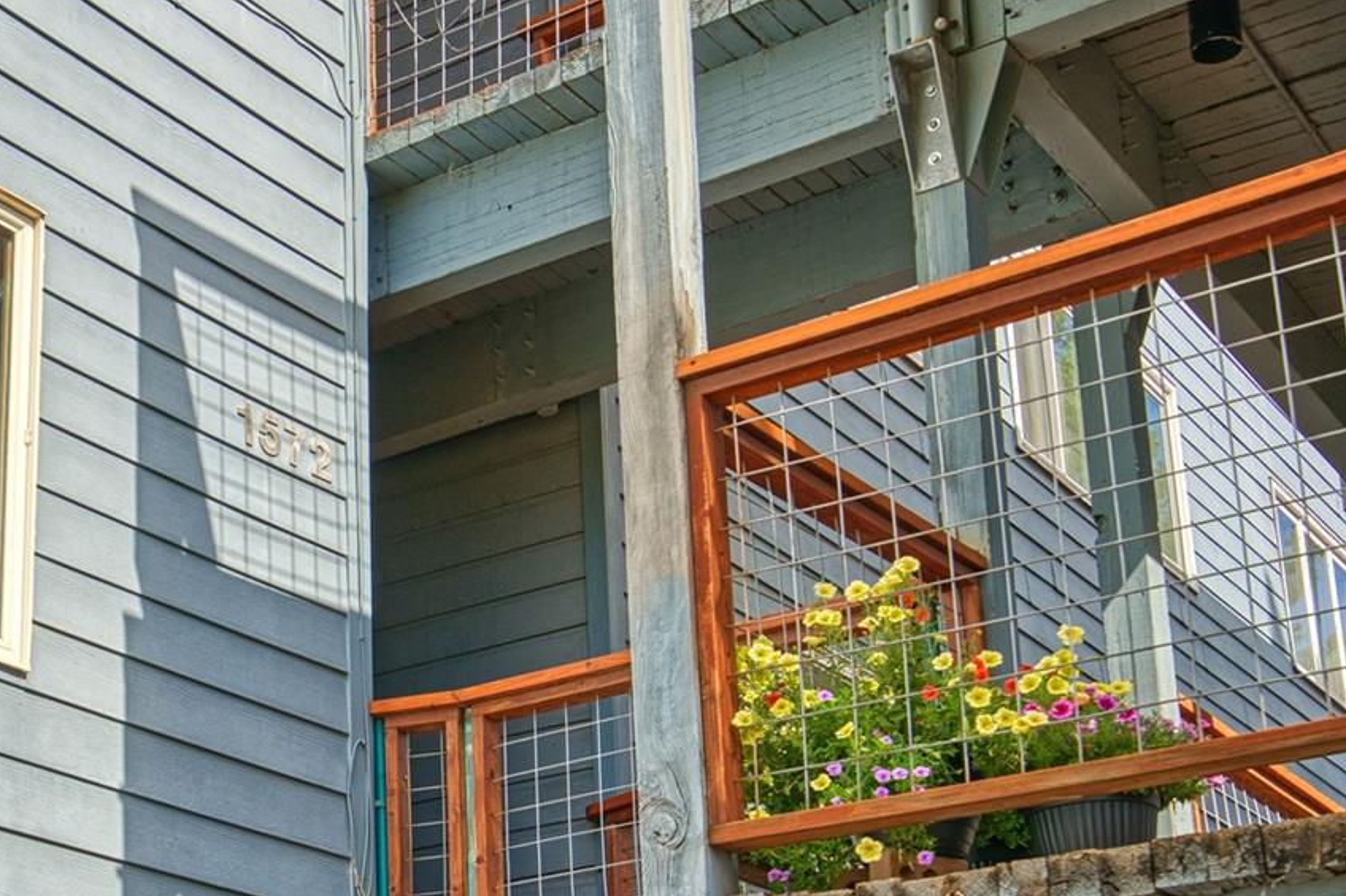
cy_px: 755
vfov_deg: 20.3
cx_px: 332
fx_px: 2467
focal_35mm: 66
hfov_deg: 30.0
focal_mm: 35
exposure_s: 1/800
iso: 500
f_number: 5.6
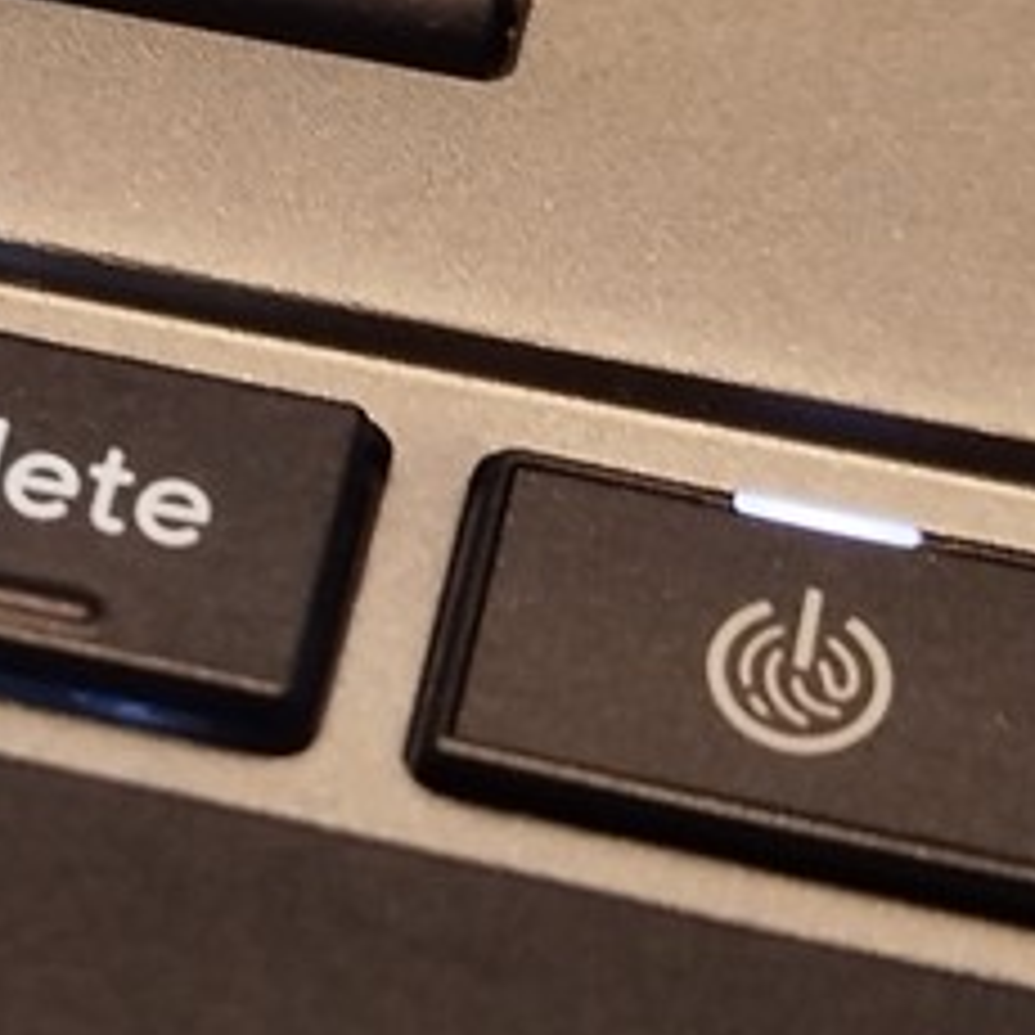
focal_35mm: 114
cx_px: -94
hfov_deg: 14.9
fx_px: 3856
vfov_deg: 15.2
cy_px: 315
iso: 320
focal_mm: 5.31
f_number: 1.7
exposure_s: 1/33
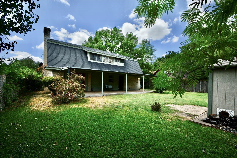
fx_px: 99
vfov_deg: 77.3
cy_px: 79
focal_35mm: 15
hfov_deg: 100.4
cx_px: 118
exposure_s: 1/320
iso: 200
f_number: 10
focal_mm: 10
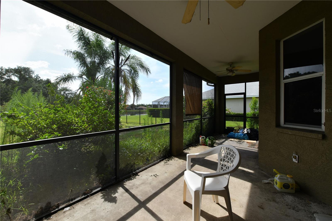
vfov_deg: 81.2
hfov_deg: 104.3
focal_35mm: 14
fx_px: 129
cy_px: 110
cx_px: 166
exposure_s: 1/160
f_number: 9
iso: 100
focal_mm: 14
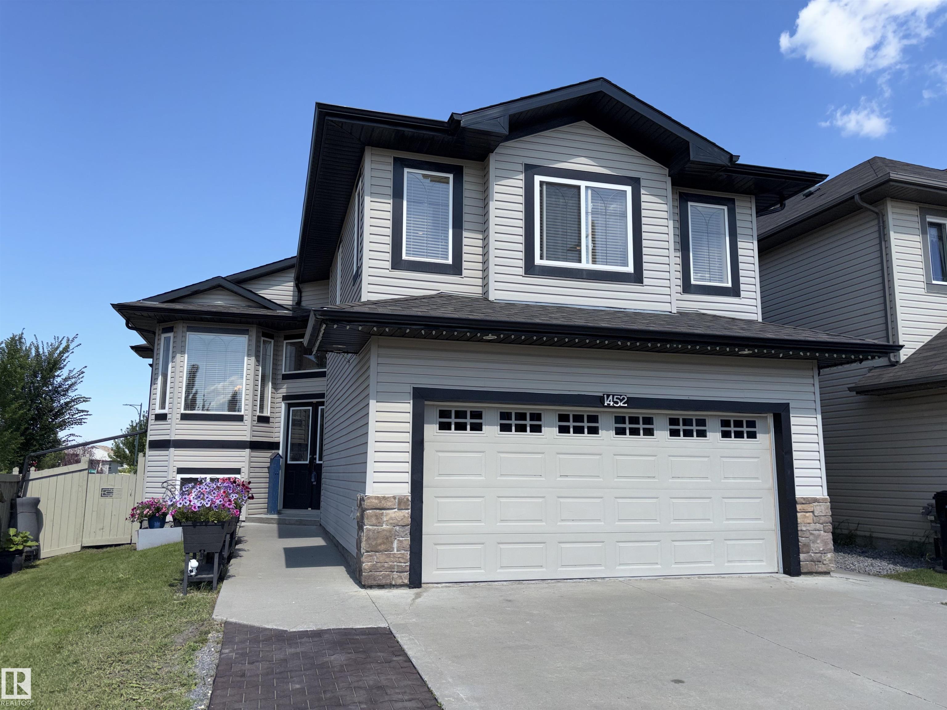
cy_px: 355
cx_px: 474
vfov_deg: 53.1
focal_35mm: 26
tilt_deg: +9.6
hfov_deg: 67.3
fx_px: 711
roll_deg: -0.3
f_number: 1.6
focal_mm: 5.96
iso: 32
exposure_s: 1/2639
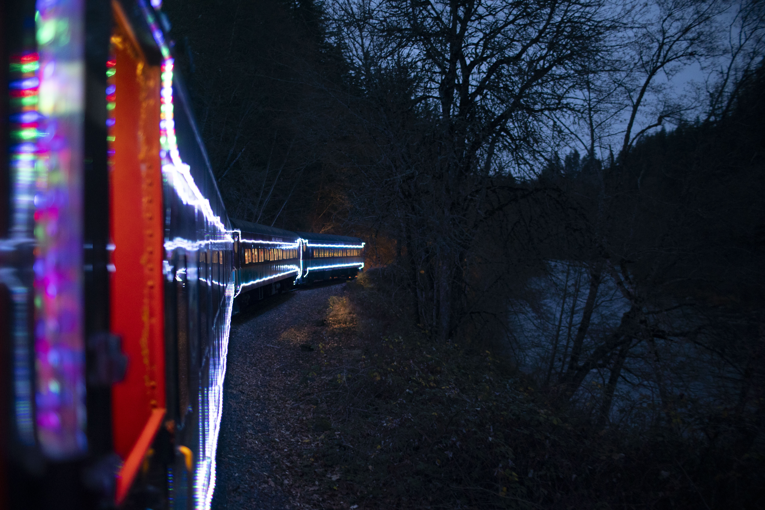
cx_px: 382
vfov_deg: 37.9
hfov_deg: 54.4
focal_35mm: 35
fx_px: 744
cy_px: 255
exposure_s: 1/125
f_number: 1.8
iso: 3200
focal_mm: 35
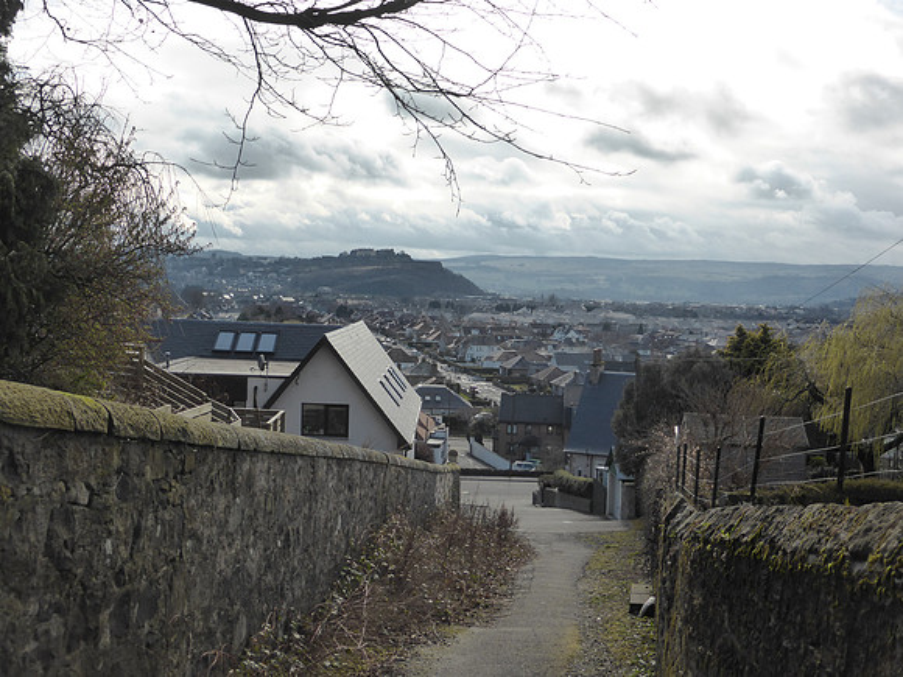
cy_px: 338
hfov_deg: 46.8
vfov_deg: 36.0
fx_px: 1043
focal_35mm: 40
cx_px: 452
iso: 200
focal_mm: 6.9
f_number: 3.9
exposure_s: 1/1600
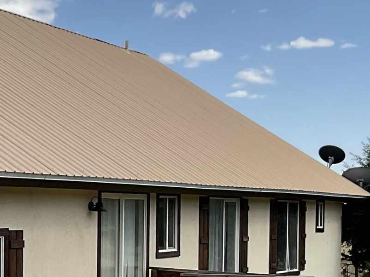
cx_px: -154
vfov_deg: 13.2
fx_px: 1186
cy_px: 260
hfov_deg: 16.4
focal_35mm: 111
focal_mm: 3
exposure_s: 1/1786
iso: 16
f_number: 1.8
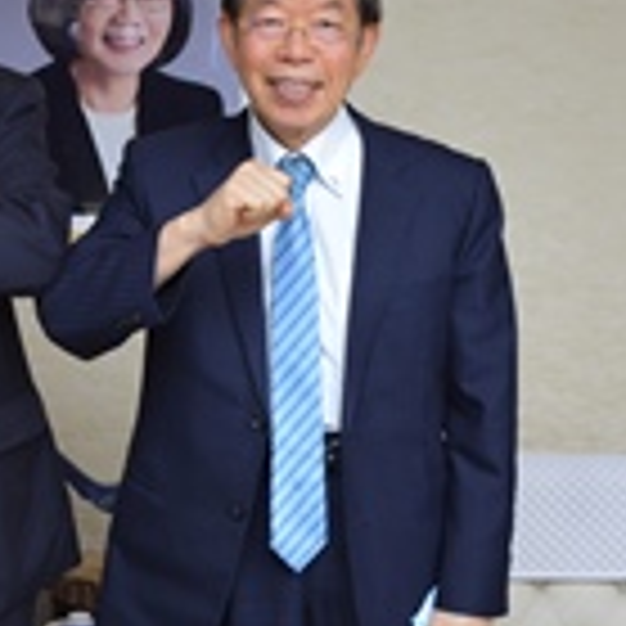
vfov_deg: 19.0
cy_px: 230
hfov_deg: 18.9
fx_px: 1862
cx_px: 101
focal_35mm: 91
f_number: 3.8
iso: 400
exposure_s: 1/40
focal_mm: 22
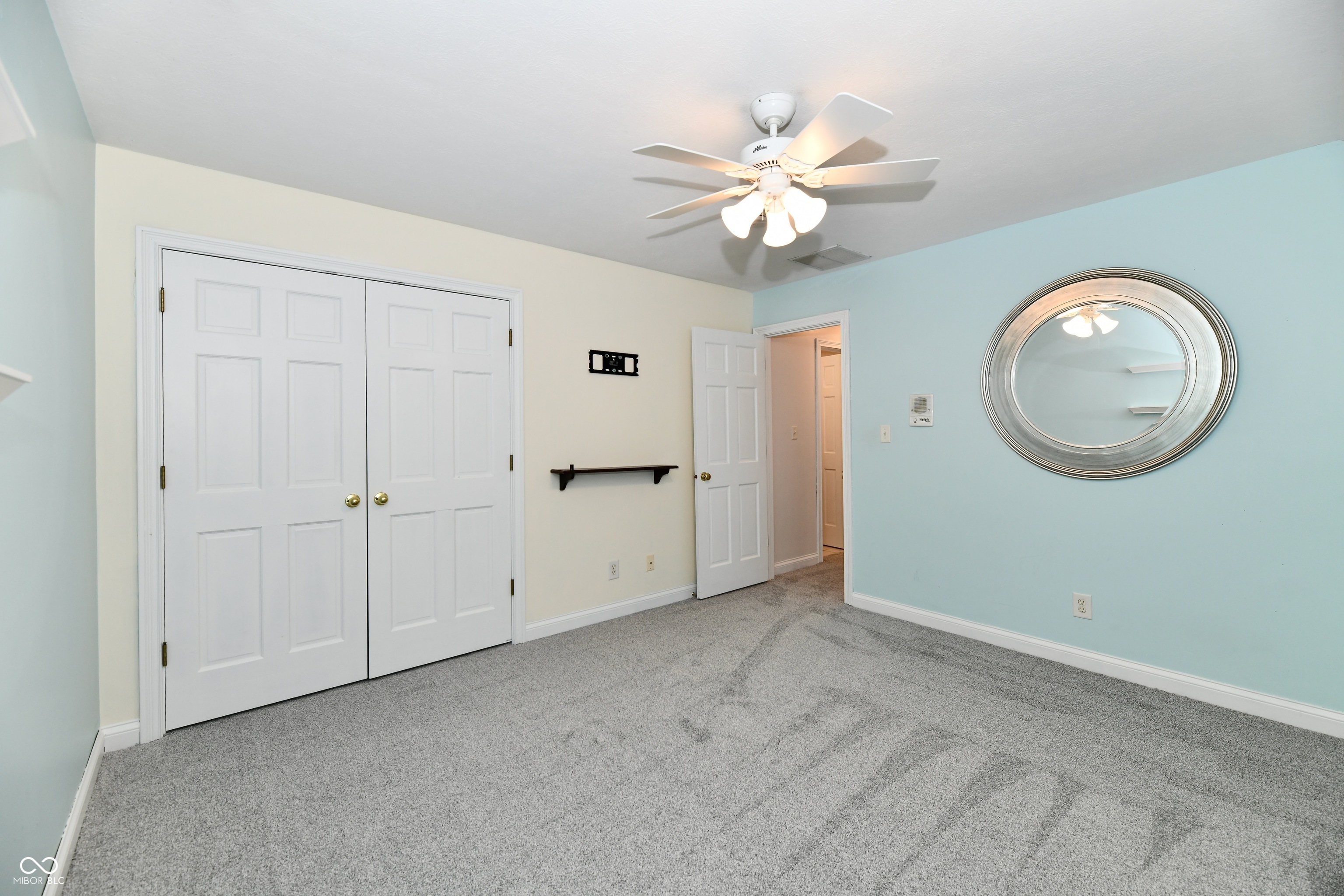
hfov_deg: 104.3
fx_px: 523
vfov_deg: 81.2
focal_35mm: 14
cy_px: 448
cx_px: 672
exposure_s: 1/60
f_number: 6.3
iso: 640
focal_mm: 14
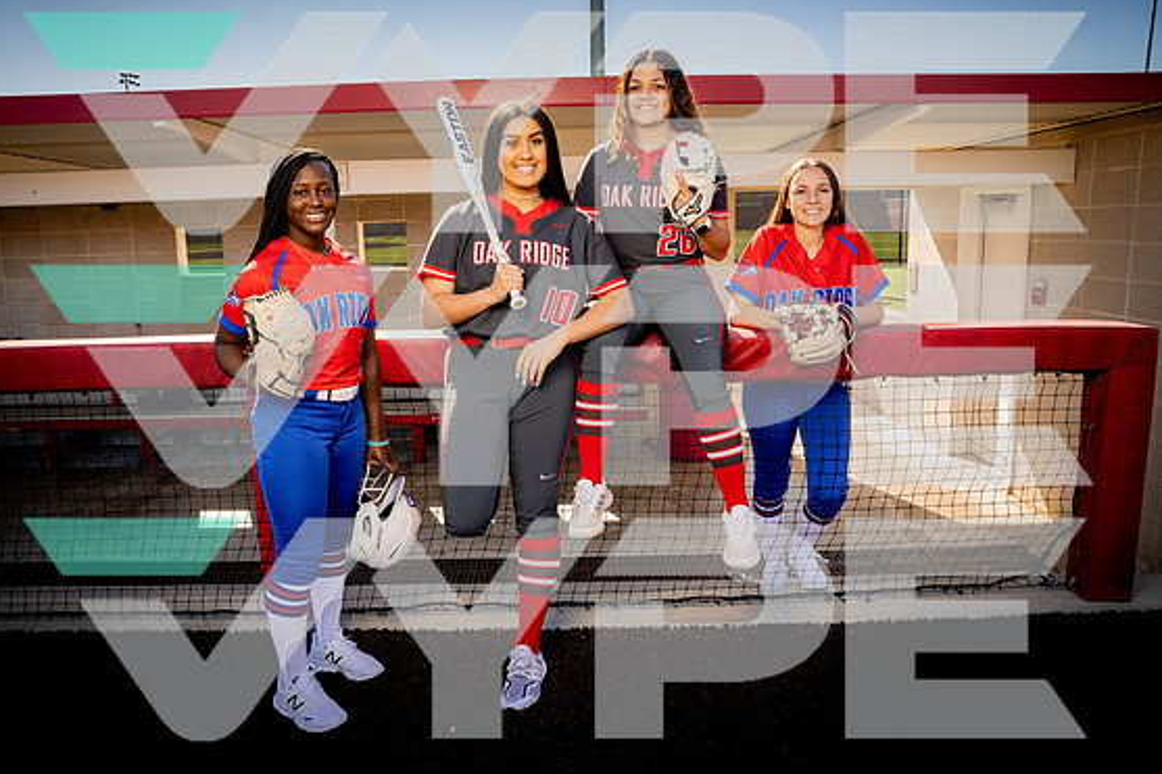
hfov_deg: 71.5
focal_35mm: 25
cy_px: 377
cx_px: 561
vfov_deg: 51.3
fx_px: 807
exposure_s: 1/250
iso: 250
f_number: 7.1
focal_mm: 24
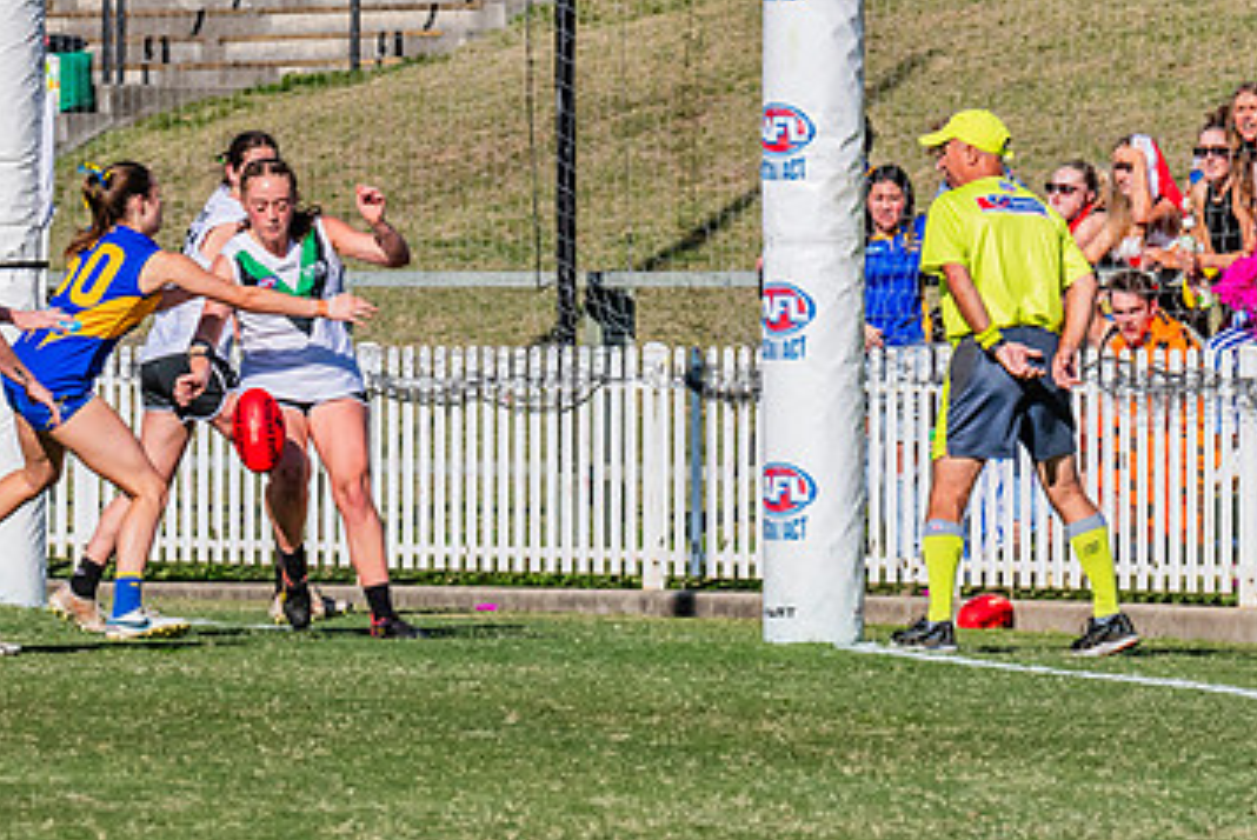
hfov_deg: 4.7
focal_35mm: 439
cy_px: 436
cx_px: 342
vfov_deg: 3.1
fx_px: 15340
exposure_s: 1/1250
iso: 640
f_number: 14
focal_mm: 220
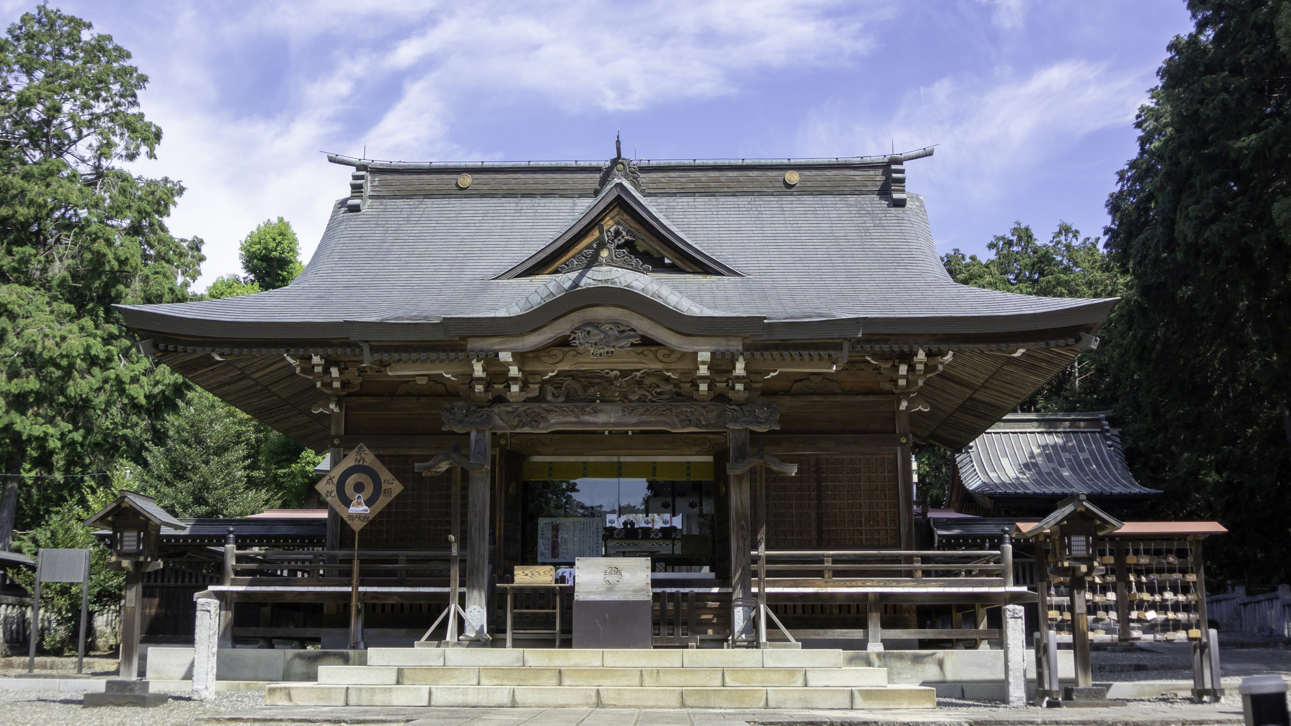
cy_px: 338
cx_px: 646
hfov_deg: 49.4
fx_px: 1403
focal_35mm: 41
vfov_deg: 29.0
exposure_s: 1/640
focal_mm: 14.5
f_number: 4.5
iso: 160
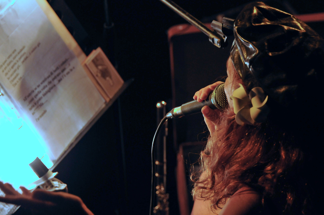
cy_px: 108
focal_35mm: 218
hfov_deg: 9.5
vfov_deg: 6.3
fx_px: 1955
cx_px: 162
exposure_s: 1/60
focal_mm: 145
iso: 1600
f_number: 5.6
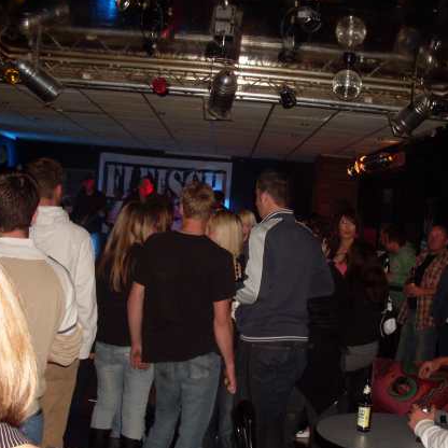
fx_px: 732
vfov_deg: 34.0
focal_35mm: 50
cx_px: 267
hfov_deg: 33.9
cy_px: 241
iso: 160
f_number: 2.8
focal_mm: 6.3
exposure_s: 1/45
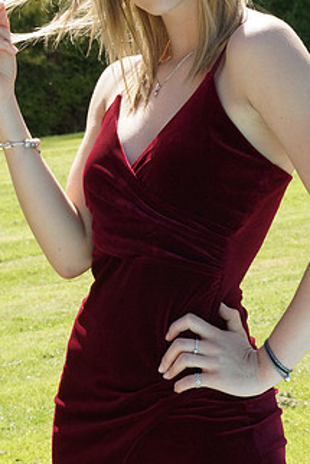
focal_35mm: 284
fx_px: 3663
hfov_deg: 4.8
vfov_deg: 7.3
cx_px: 146
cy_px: 210
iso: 800
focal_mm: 105
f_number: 14
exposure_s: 1/320
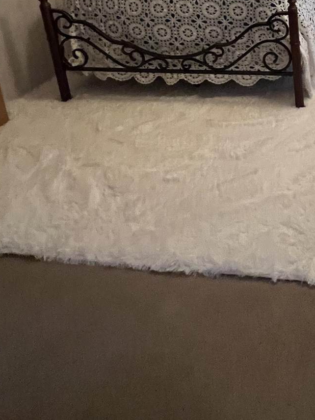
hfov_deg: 32.7
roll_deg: +0.6
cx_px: 387
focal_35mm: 35
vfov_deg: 42.6
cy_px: -31
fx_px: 425
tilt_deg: -15.6
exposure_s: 1/60
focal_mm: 1.57
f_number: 1.8
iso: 640
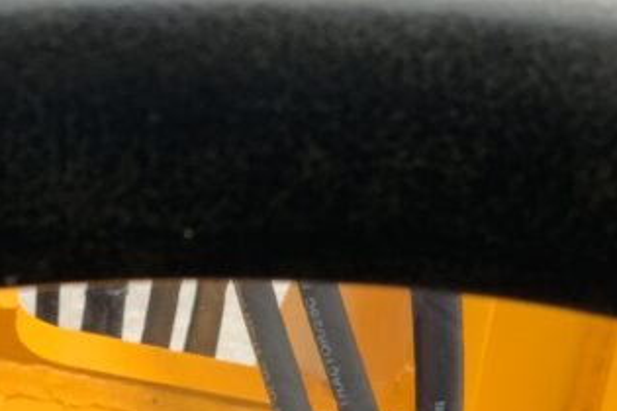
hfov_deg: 20.3
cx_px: 27
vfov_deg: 13.7
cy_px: 436
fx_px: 1679
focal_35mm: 98
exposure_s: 1/122
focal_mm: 3
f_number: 1.8
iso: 25
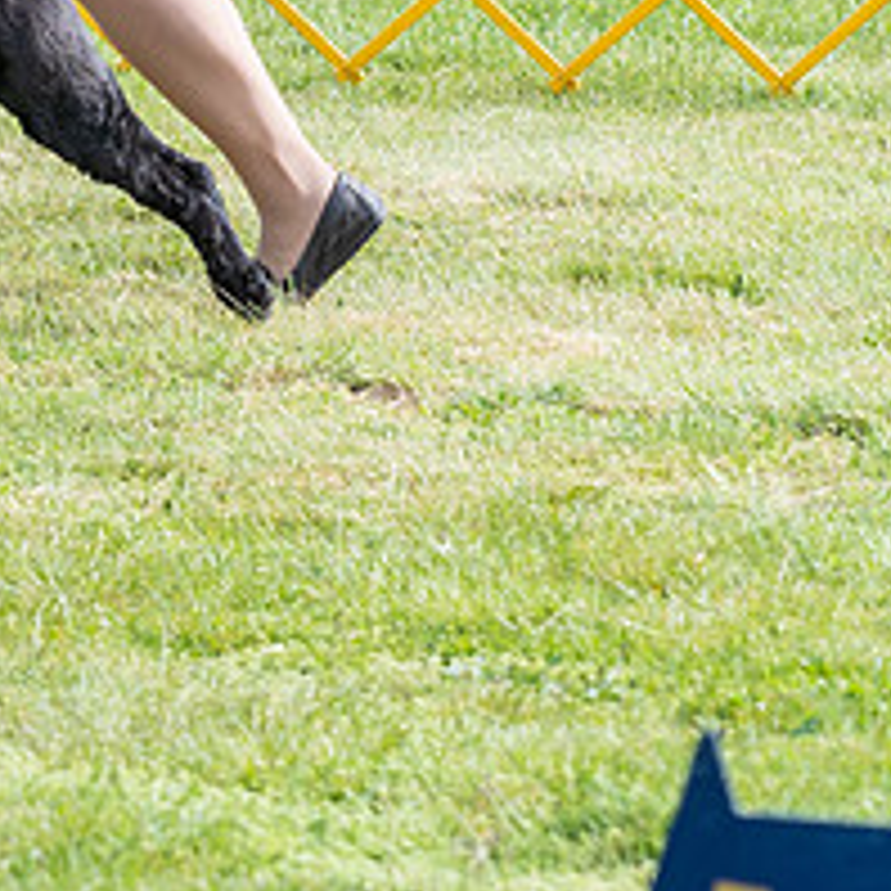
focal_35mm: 402
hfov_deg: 4.3
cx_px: -486
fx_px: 11707
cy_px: -225
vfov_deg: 4.3
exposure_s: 1/1250
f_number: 5.6
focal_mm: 123
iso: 500
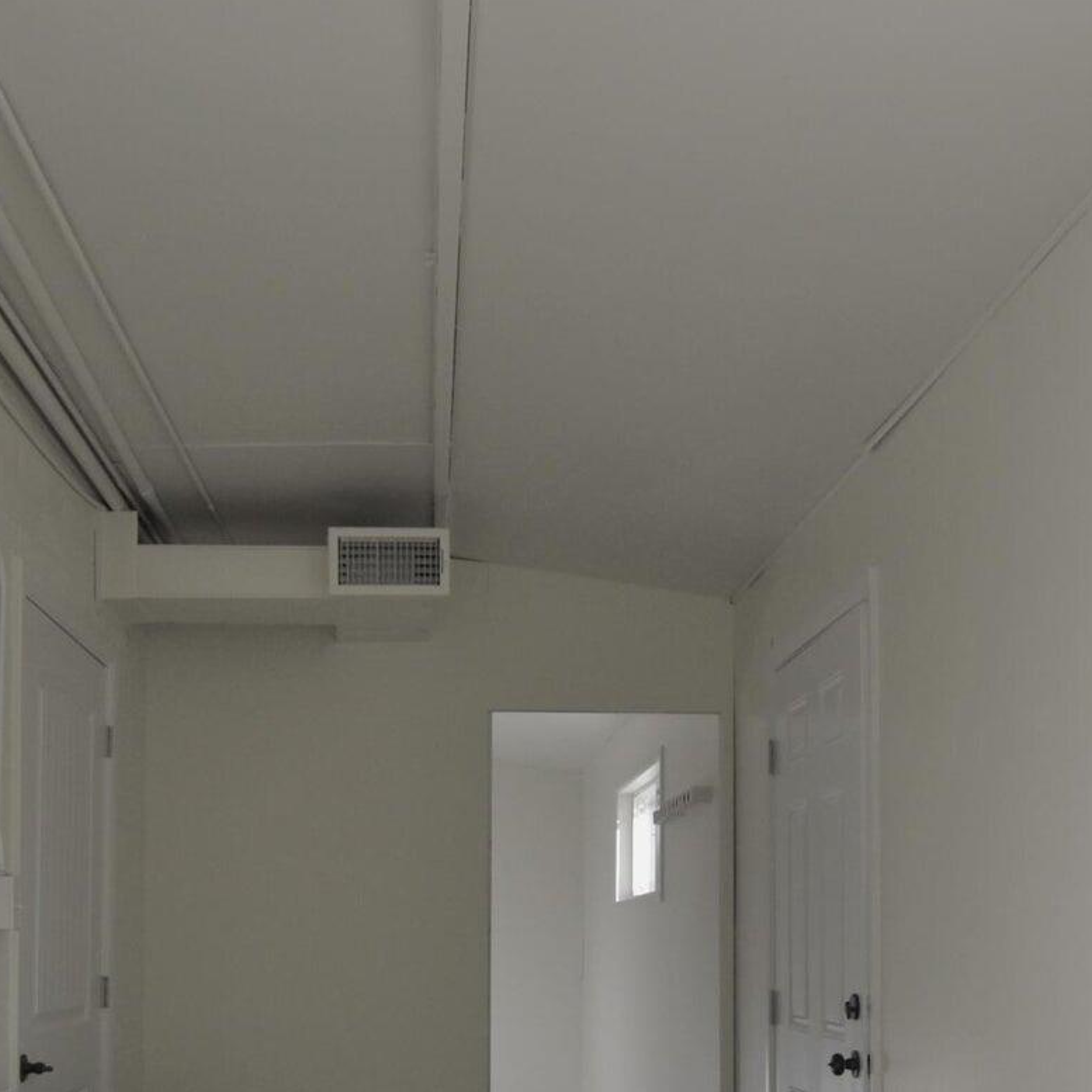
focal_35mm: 42
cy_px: 916
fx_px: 1499
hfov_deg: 40.0
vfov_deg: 38.1
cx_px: 476
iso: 320
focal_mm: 16
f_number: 8
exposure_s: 1/250
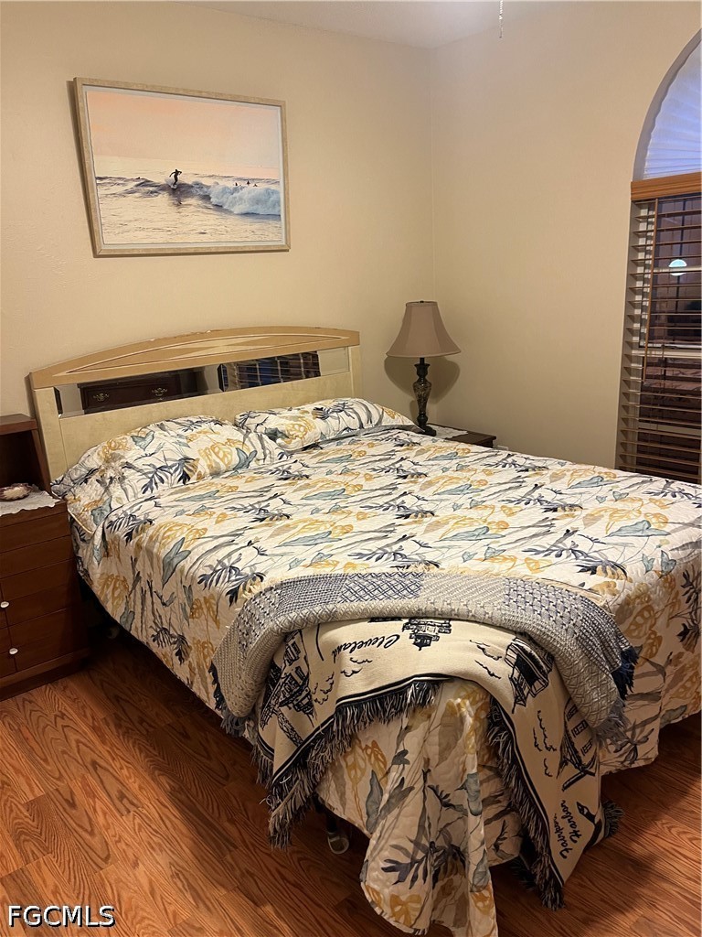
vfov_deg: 67.3
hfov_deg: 53.1
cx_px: 351
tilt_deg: -15.6
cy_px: 468
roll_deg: +3.2
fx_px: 703
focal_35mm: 26
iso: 125
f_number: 1.6
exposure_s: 1/60
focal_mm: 5.1
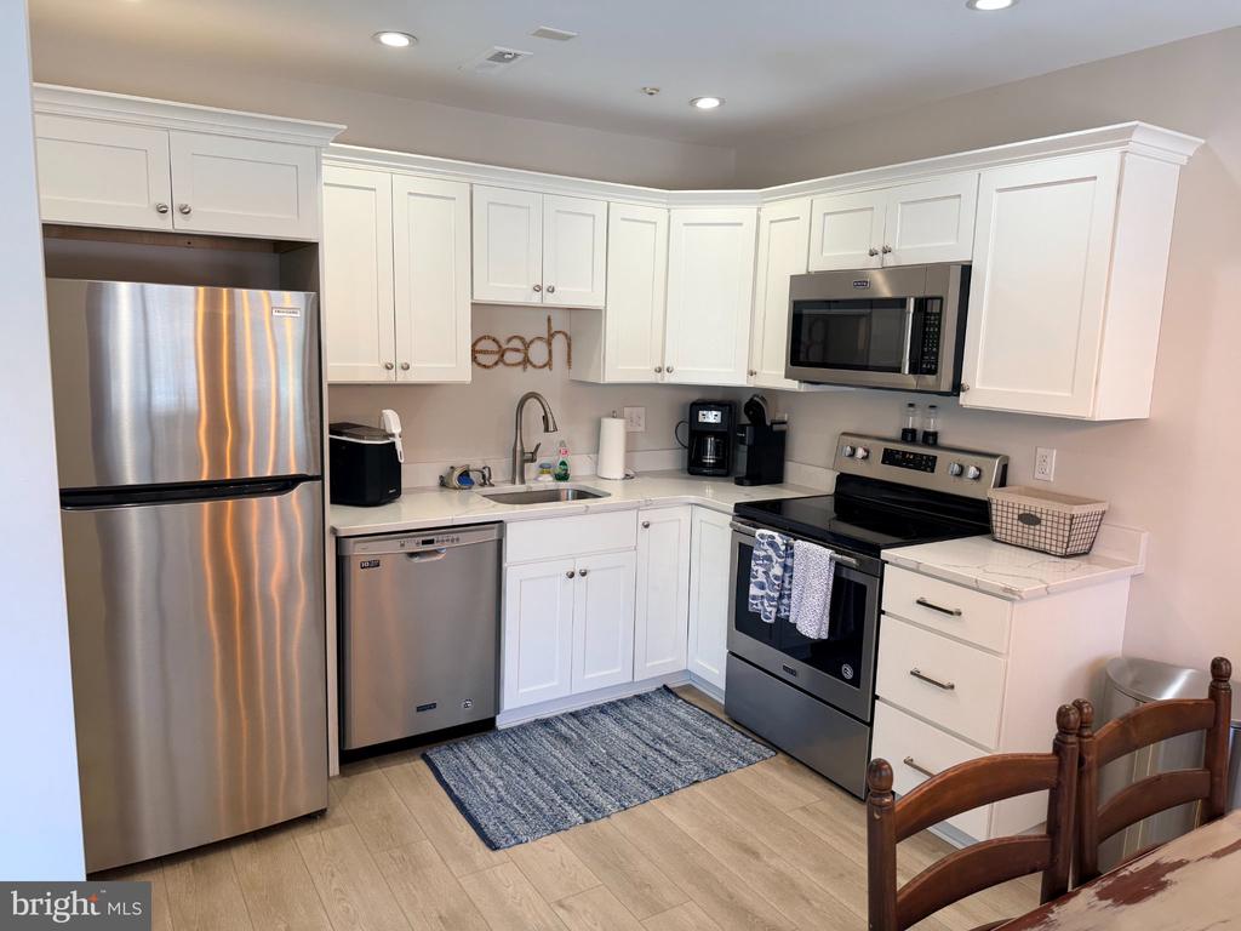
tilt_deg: -8.4
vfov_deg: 56.8
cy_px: 466
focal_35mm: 24
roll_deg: -1.4
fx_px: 860
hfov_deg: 71.6
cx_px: 620
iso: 100
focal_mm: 6.76
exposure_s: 1/120
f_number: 1.78
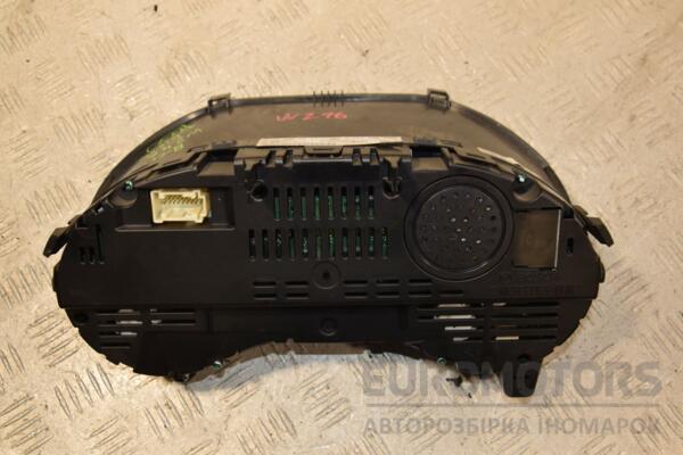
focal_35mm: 39
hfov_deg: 49.6
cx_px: 342
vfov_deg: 34.2
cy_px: 228
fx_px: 740
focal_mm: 26
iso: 800
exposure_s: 1/200
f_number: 5.6
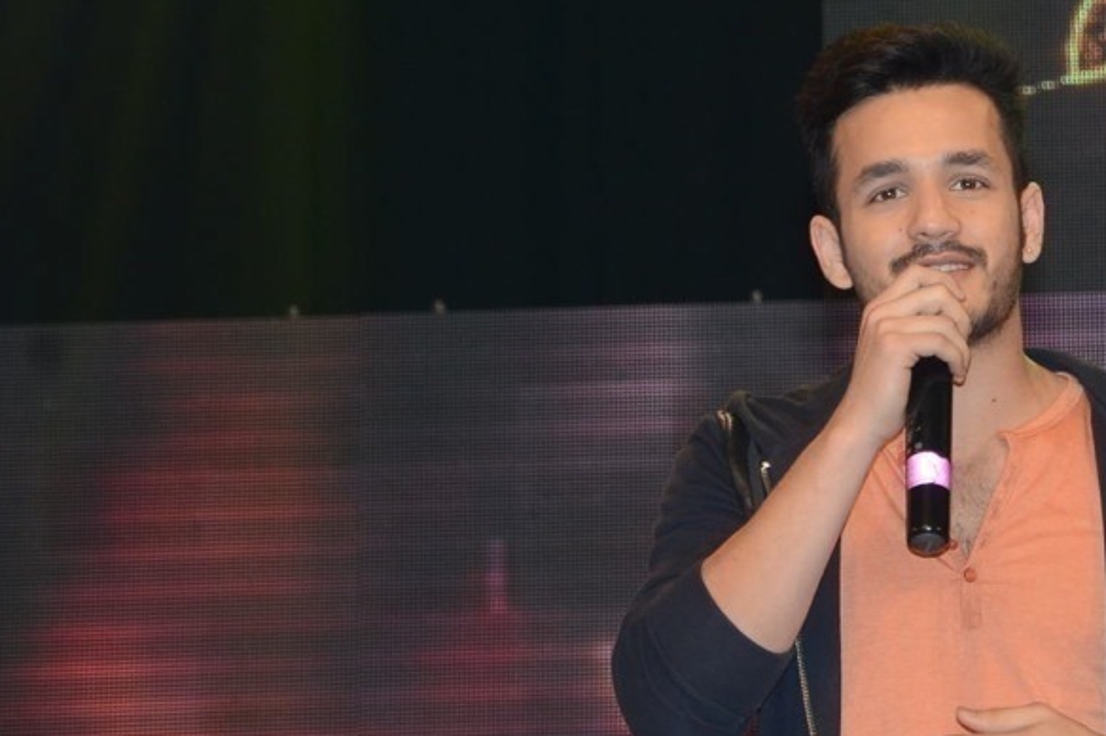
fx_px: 9921
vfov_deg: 4.3
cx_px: 1081
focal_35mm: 323
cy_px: 289
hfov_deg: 6.4
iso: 800
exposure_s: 1/125
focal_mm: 105
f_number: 5.6
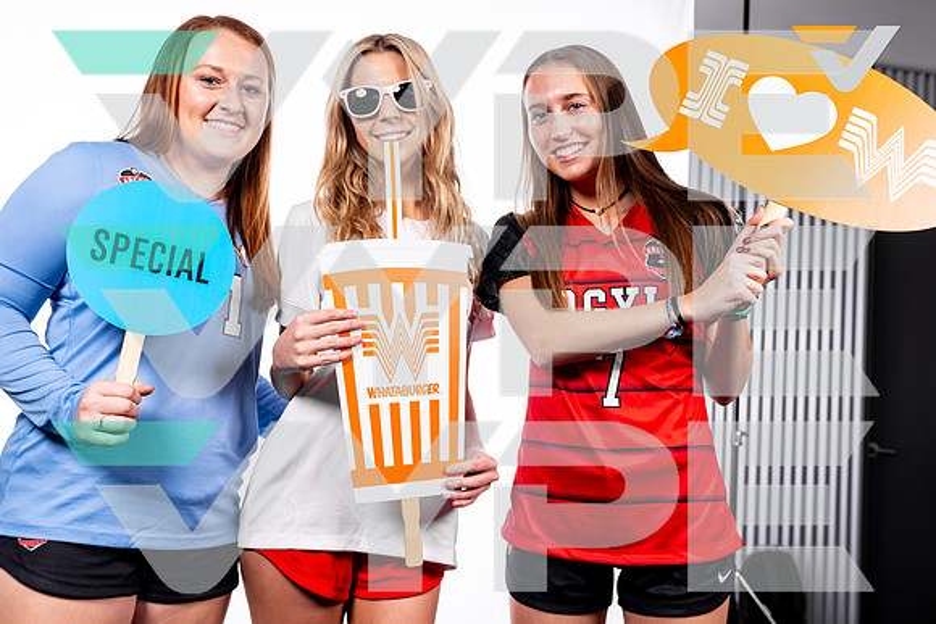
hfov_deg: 47.9
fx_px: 1054
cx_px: 459
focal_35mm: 41
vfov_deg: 33.0
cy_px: 318
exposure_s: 1/125
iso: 100
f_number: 5.6
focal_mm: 32
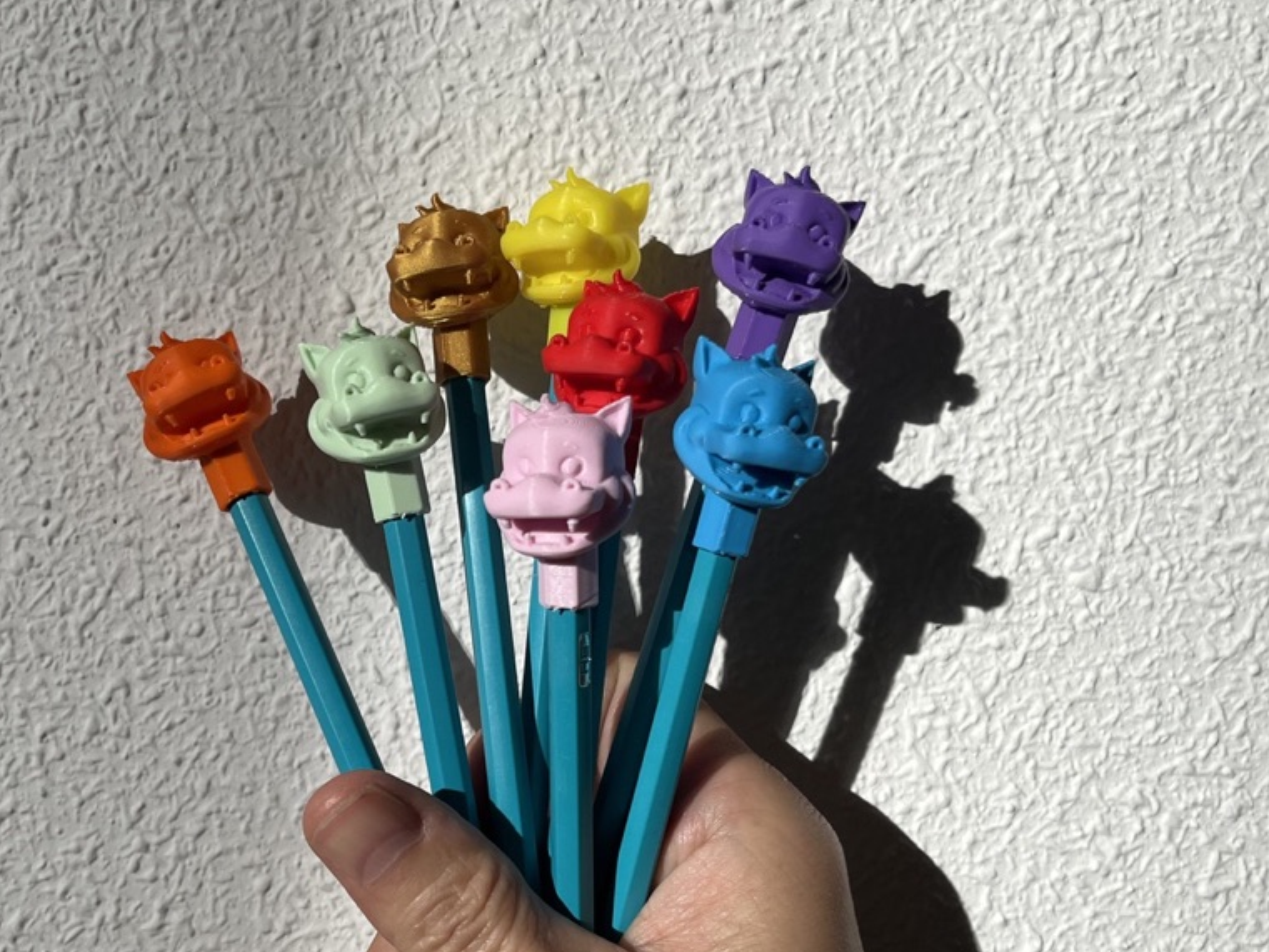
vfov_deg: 35.1
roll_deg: -1.3
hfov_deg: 45.6
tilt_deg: -4.7
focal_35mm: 41
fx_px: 1503
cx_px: 527
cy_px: 540
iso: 50
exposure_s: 1/1000
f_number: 1.6
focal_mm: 5.1
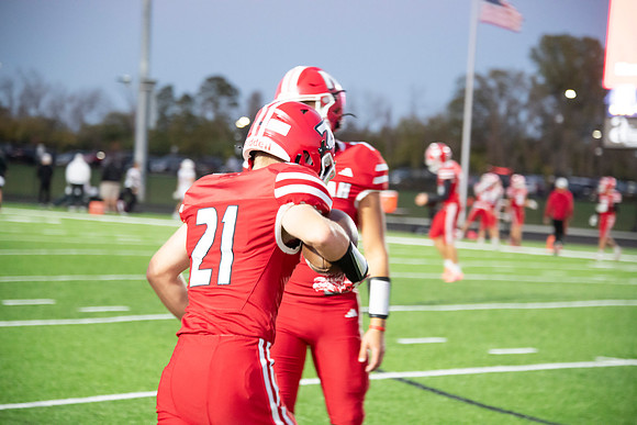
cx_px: 318
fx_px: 2566
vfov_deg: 9.5
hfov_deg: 14.2
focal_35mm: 145
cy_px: 212
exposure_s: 1/250
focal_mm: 145
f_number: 5.6
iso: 8000
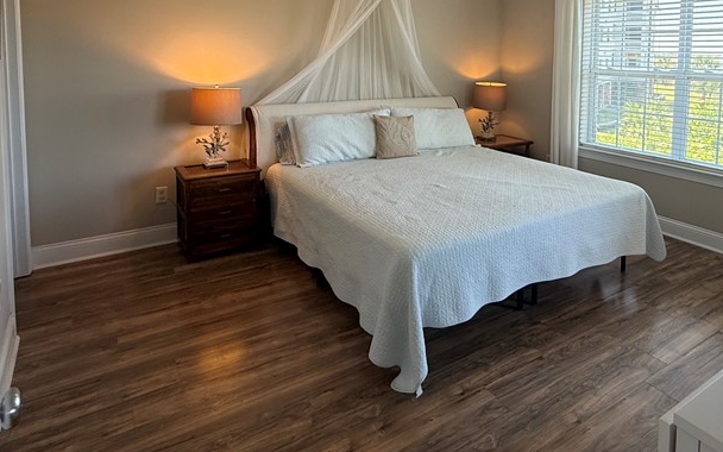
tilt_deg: -4.4
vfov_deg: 46.6
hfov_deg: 71.8
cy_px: 88
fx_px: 493
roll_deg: -1.4
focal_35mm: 25
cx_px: 432
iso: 80
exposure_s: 1/120
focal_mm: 2.22
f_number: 2.2
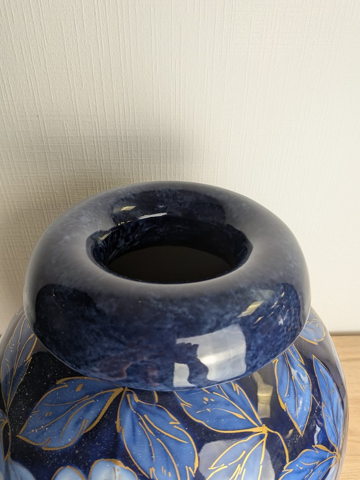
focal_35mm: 24
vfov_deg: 71.6
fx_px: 333
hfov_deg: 56.8
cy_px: 240
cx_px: 180
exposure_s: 1/100
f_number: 1.7
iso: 58
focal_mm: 4.53
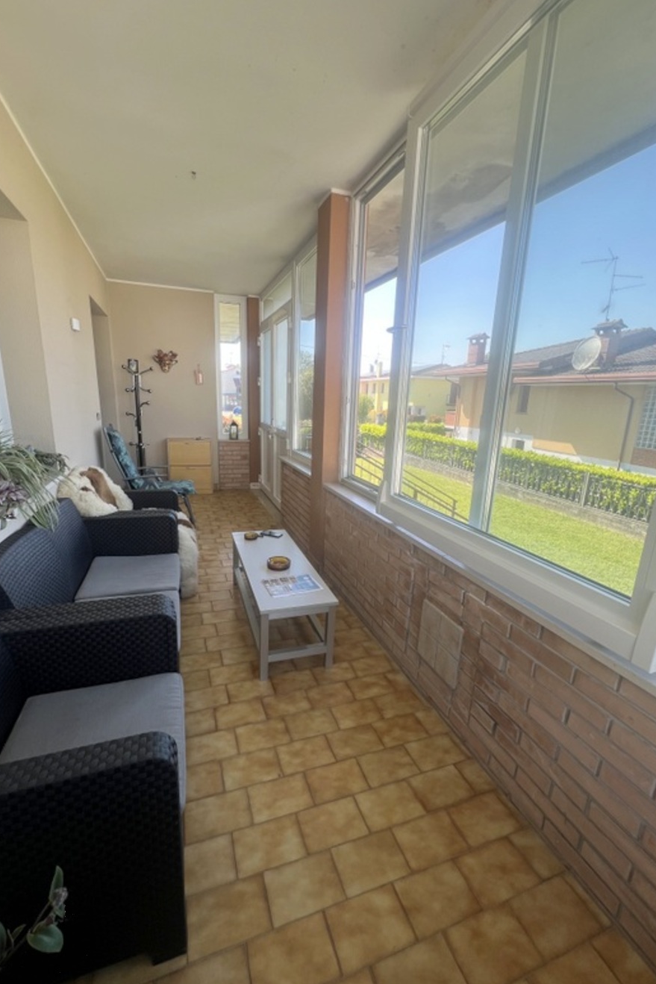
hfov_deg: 81.2
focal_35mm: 14
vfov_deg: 104.2
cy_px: 498
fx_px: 383
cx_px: 323
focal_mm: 1.57
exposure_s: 1/189
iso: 32
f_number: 1.8
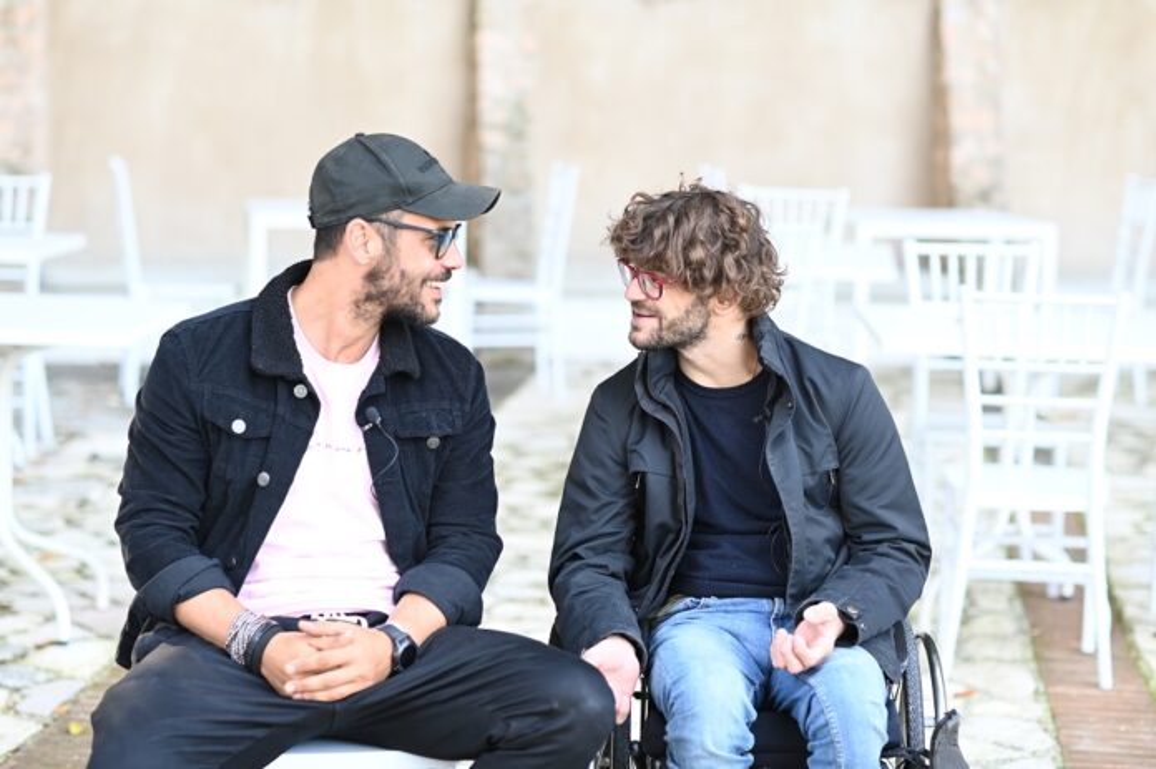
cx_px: 578
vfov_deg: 16.0
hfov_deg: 23.9
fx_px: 2727
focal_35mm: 85
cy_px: 384
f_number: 2.5
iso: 320
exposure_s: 1/160
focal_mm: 85
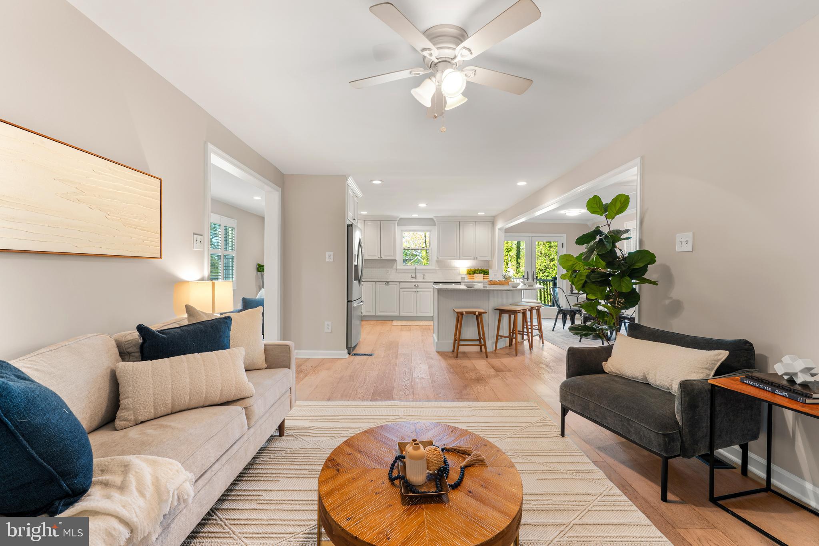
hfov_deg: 104.3
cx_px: 410
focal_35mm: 14
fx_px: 318
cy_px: 273
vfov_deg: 81.2
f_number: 5
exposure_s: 1/2.5
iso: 100
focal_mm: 14
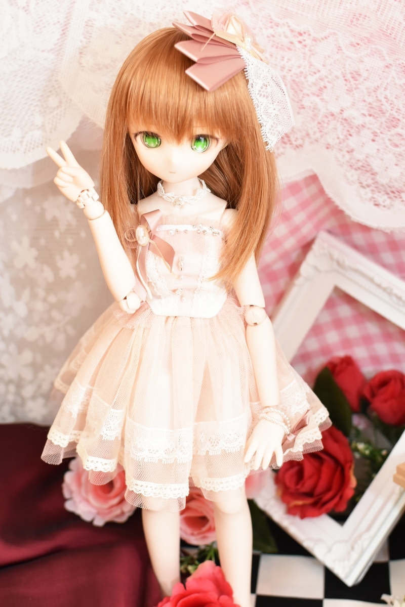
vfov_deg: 37.9
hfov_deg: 25.8
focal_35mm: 52
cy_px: 304
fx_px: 886
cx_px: 202
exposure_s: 1/60
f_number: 3.5
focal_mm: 35
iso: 800
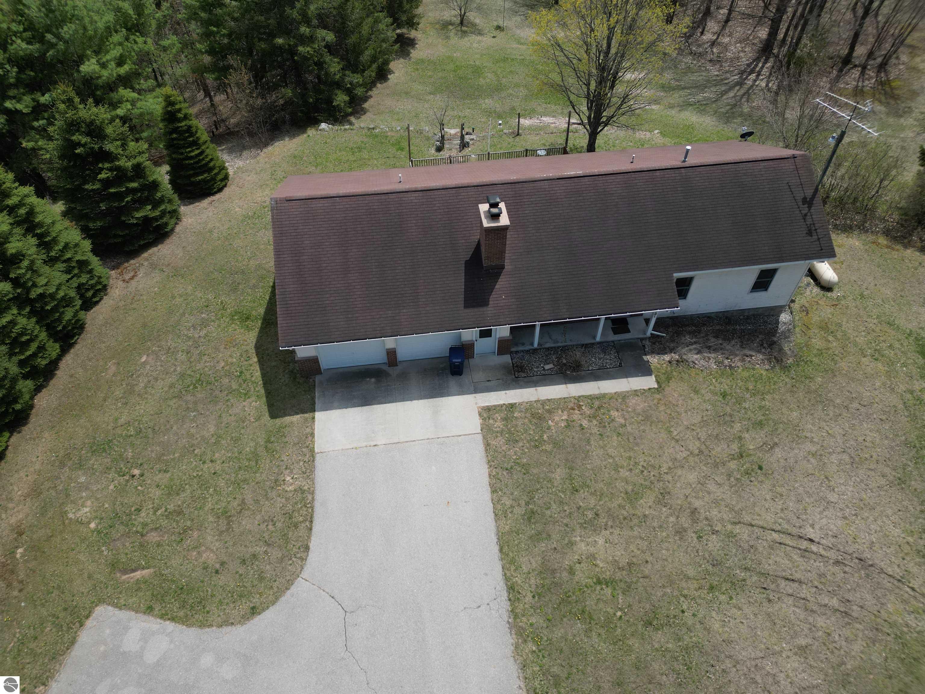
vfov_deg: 56.8
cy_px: 347
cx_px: 462
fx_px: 641
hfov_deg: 71.6
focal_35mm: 24
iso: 130
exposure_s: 1/4000
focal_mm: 6.72
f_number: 1.7
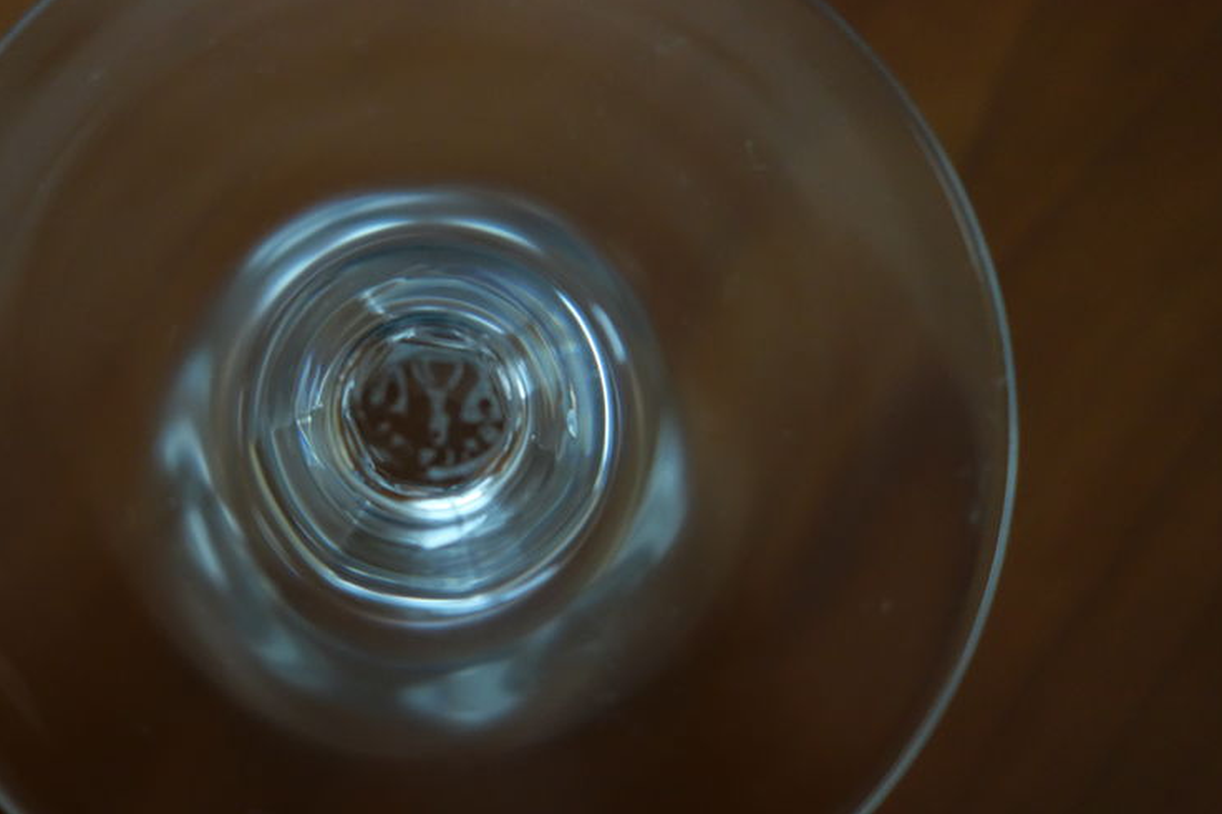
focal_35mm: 38
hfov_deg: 50.0
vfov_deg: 35.0
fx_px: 1290
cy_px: 400
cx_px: 428
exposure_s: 1/30
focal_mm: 10.4
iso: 640
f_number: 1.8
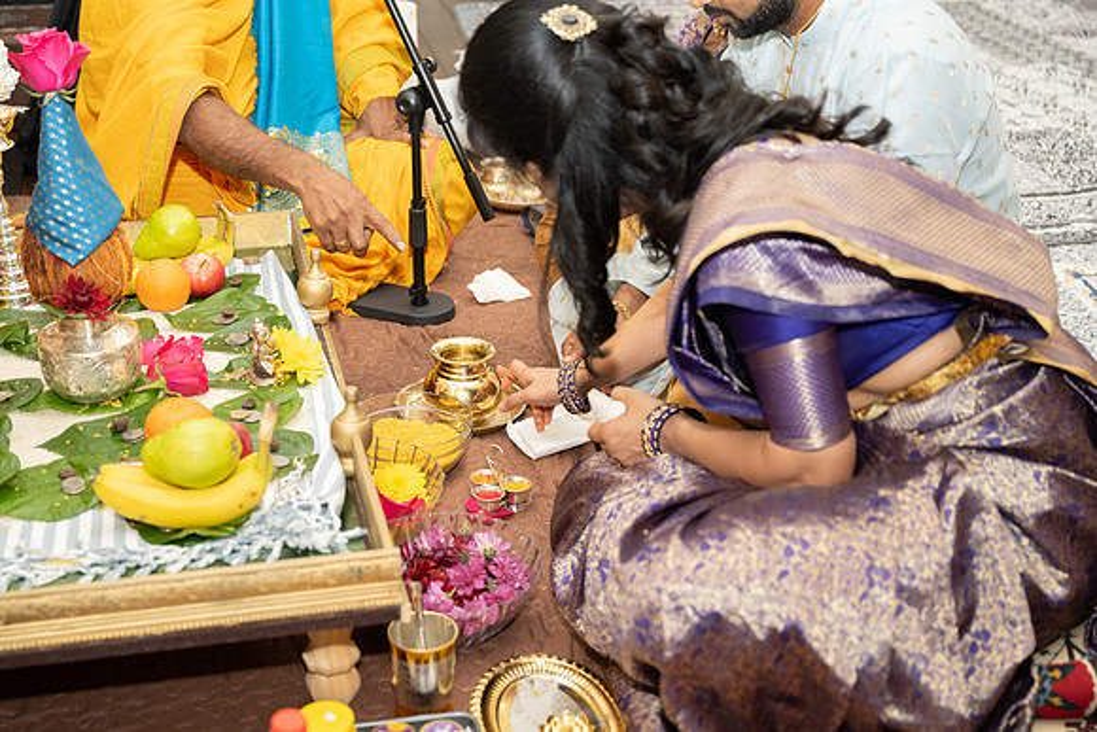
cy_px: 411
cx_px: 480
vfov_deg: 26.7
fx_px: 1544
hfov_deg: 39.1
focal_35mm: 51
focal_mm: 45
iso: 1000
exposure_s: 1/160
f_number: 3.2
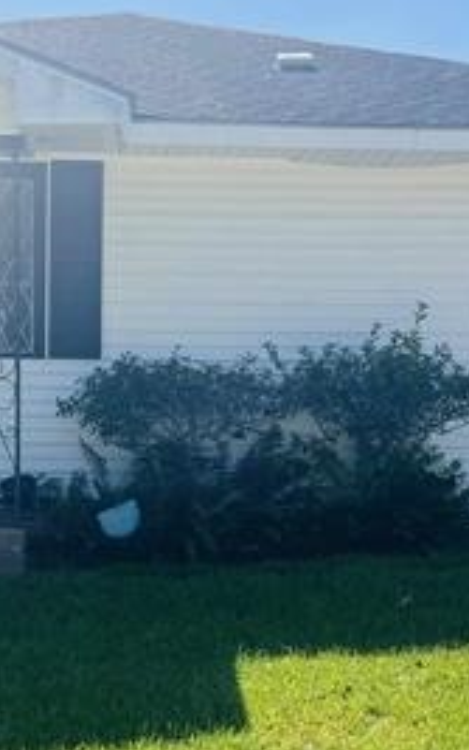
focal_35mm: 66
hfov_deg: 19.7
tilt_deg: -2.7
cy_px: 396
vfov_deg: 31.1
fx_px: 1349
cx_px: 169
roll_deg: -0.9
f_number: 1.5
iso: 50
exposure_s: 1/3257
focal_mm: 5.7
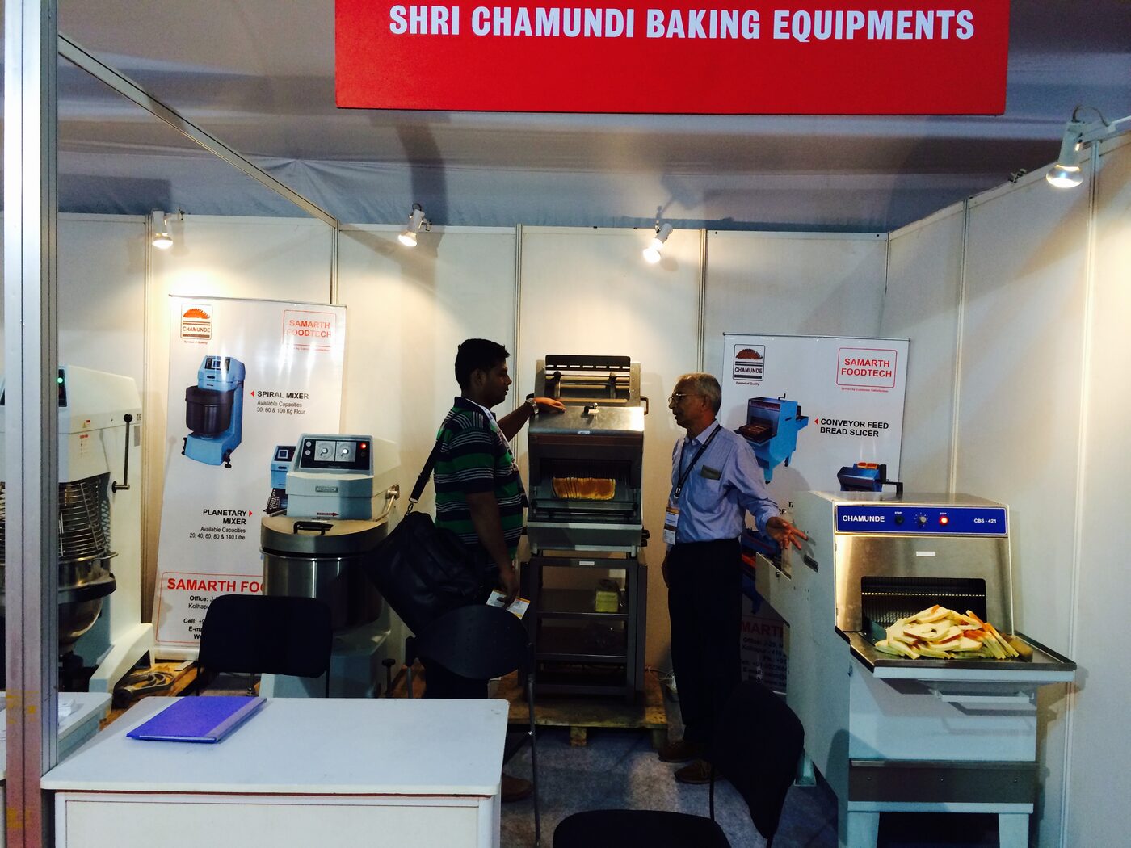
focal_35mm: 29
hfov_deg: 61.7
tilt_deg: -5.6
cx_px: 566
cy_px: 424
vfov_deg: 48.2
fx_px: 948
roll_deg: -2.2
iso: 80
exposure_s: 1/33
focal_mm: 4.15
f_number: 2.2
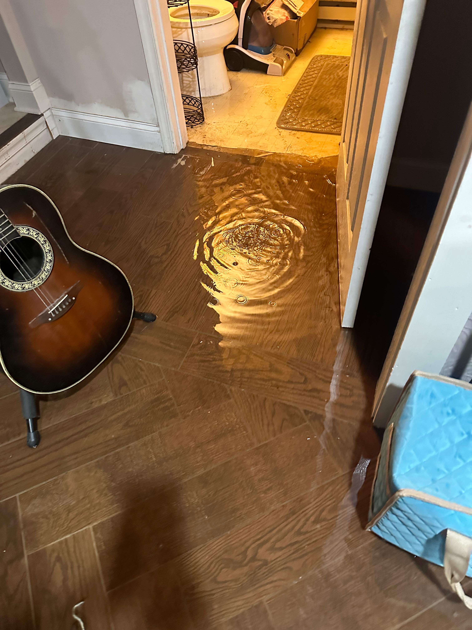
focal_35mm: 24
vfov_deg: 71.6
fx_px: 436
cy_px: 315
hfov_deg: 56.8
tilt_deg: -51.7
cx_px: 236
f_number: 1.78
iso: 1000
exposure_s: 1/40
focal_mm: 6.86
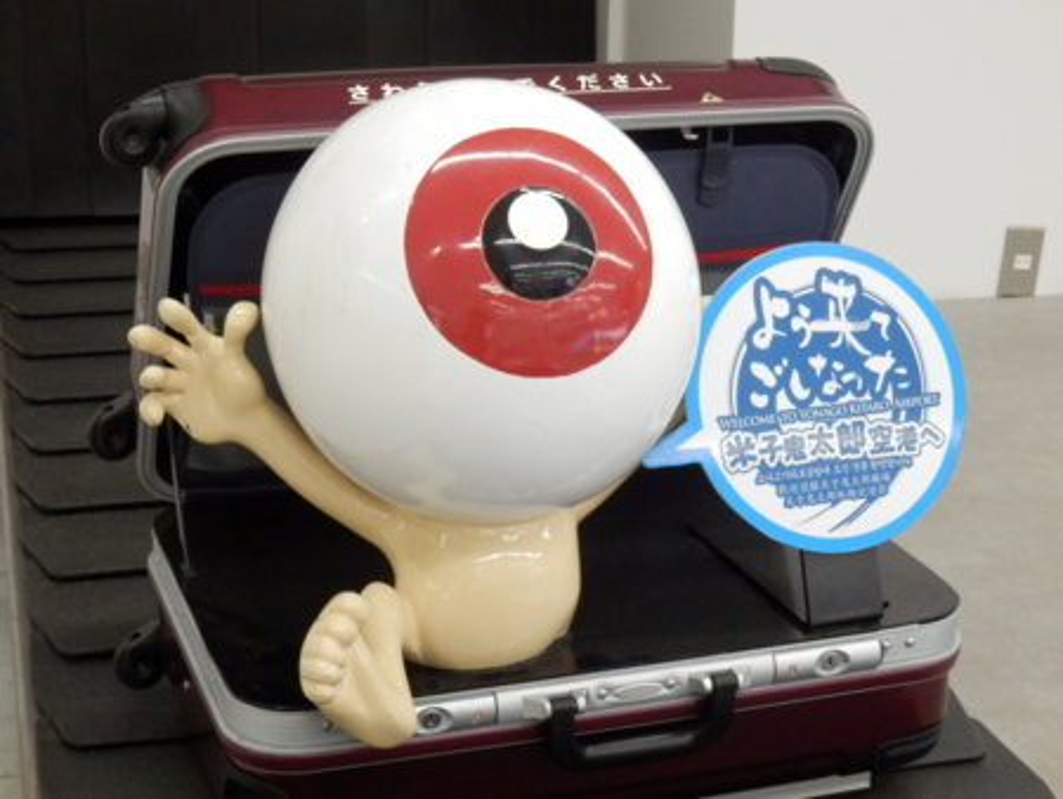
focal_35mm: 66
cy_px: 400
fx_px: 2028
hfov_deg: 29.4
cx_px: 532
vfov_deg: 22.3
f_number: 4.4
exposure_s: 1/80
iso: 800
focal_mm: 11.9
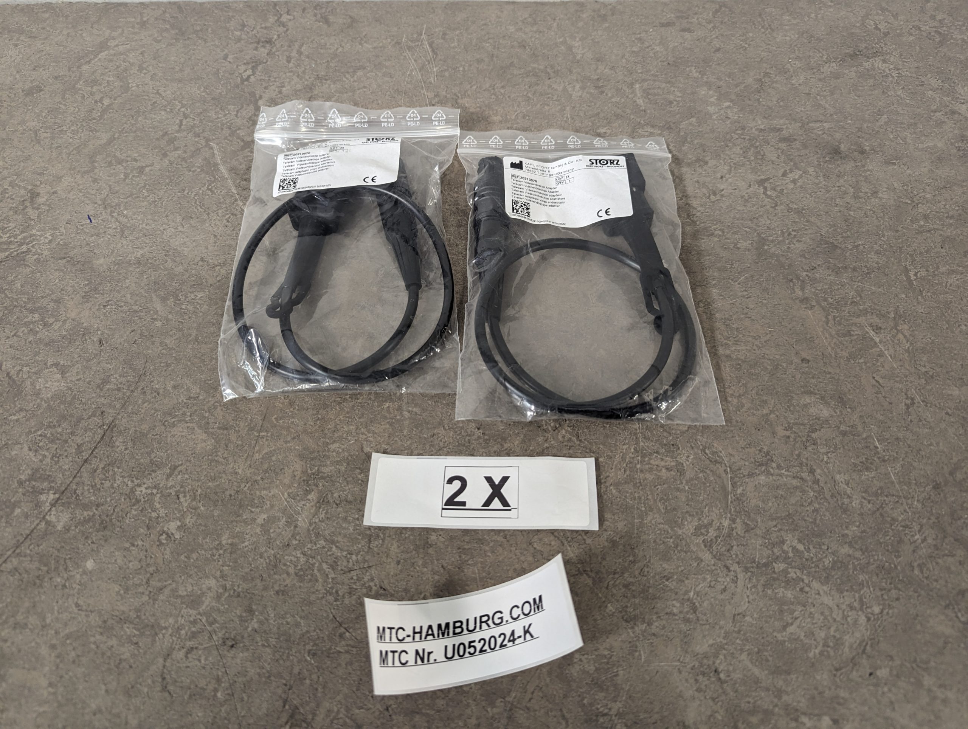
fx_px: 672
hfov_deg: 71.5
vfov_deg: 56.9
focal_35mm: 24
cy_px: 364
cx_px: 484
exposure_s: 1/25
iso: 140
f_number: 1.85
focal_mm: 6.81
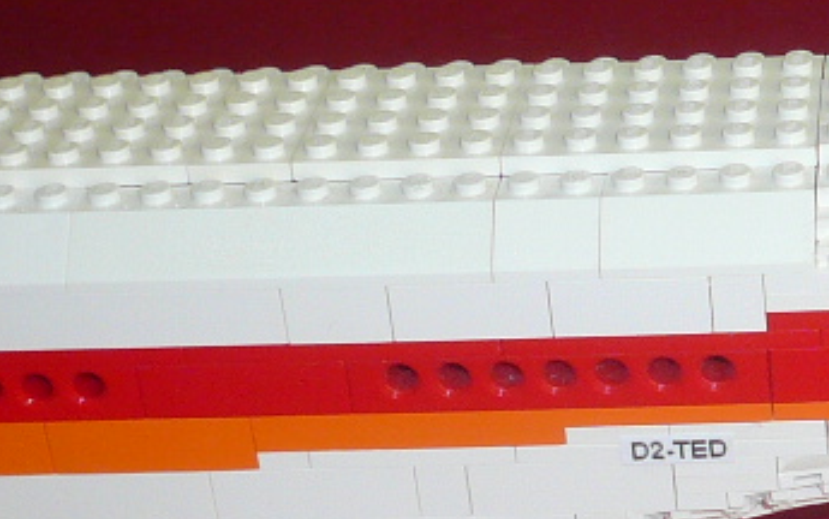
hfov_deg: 17.9
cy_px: 178
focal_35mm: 110
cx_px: 1014
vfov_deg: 11.9
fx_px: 2486
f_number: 2.8
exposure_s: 1/8
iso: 100
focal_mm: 4.6
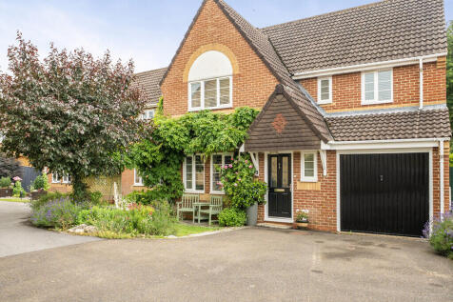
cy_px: 151
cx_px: 226
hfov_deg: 78.6
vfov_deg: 57.2
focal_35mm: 22
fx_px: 277
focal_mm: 15
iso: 400
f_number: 8
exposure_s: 1/160
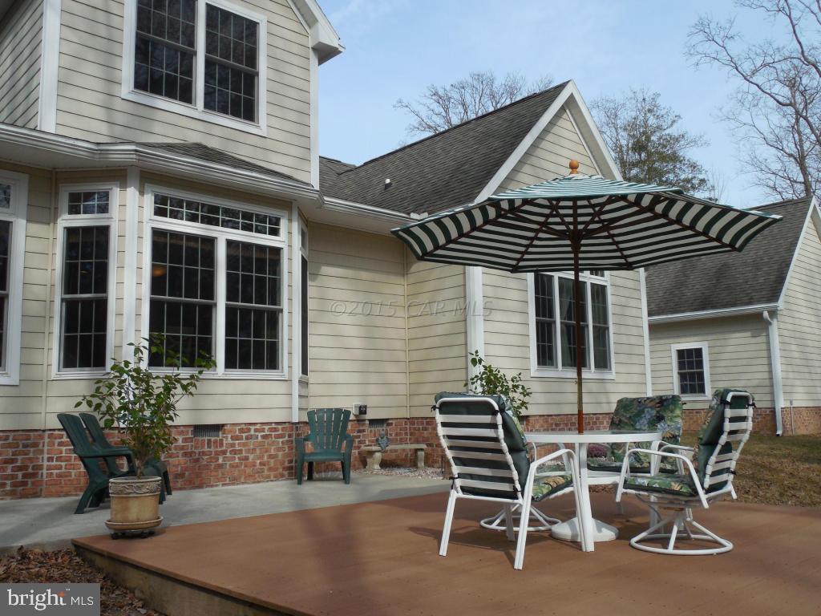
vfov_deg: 45.4
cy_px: 308
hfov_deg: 58.4
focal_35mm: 31
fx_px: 735
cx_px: 410
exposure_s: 1/1250
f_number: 3.6
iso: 125
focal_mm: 5.6
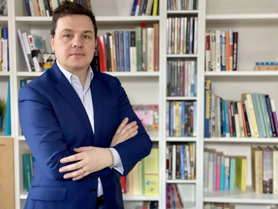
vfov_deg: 28.0
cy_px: 104
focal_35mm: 52
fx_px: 418
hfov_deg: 36.8
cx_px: 139
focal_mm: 6
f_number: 2
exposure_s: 1/122
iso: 160
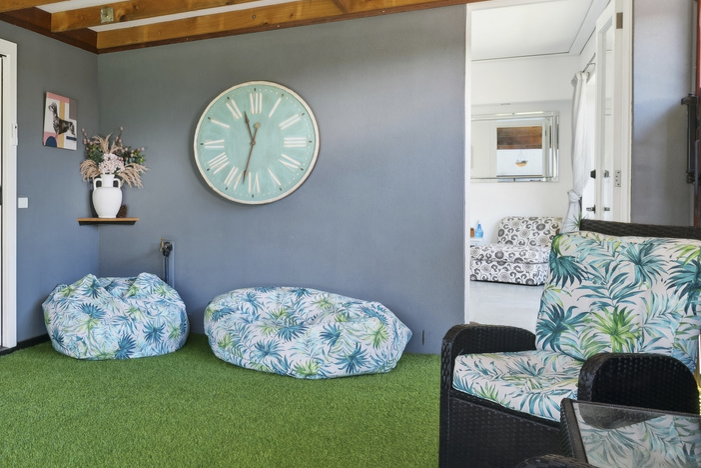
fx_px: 798
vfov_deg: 32.6
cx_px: 8
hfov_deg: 41.5
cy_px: 226
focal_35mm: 41
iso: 160
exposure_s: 1/6
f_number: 9
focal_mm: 18
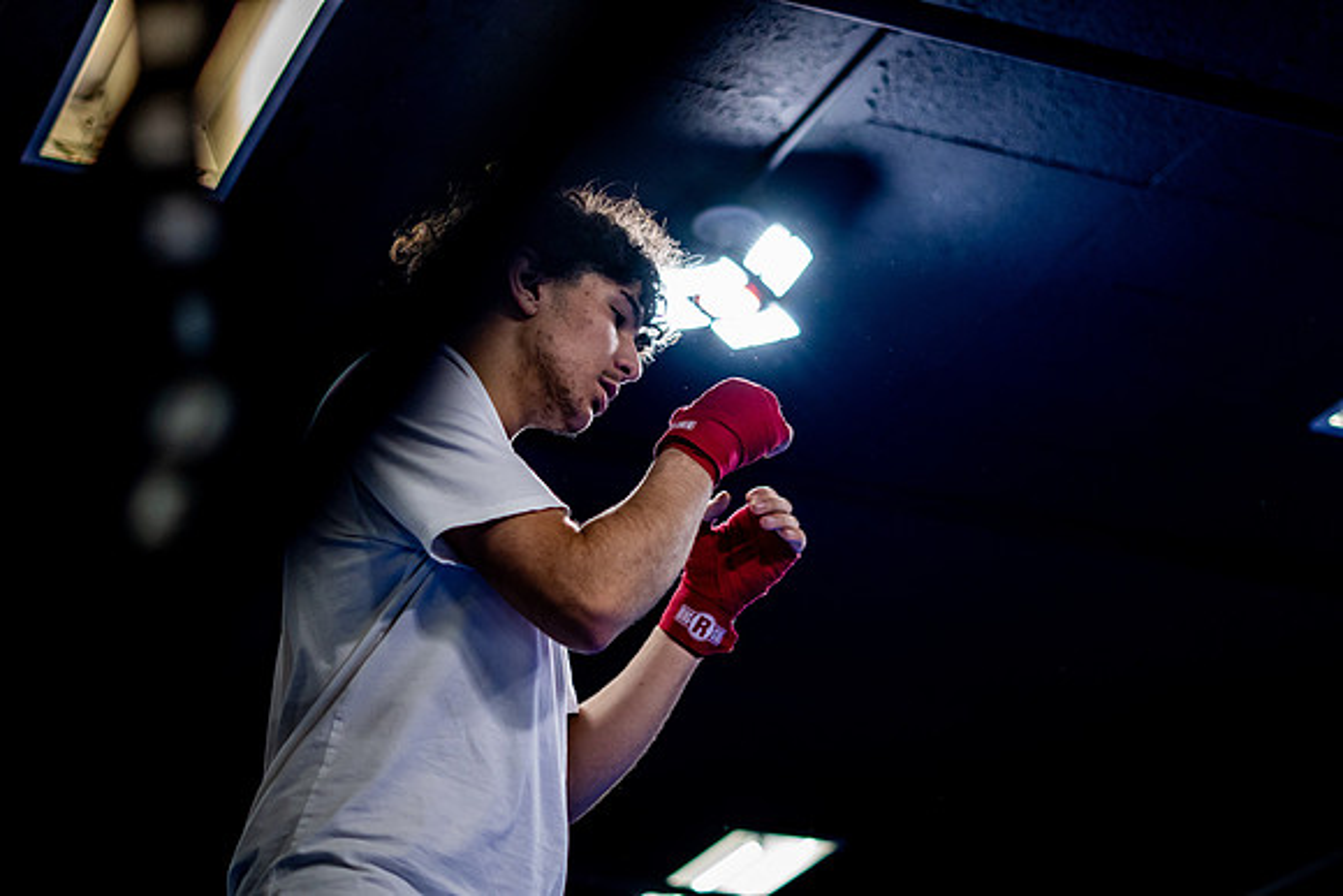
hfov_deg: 27.0
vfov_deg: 18.2
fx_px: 2798
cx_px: 672
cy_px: 448
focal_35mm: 75
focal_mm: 50
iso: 1600
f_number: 1.8
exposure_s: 1/500
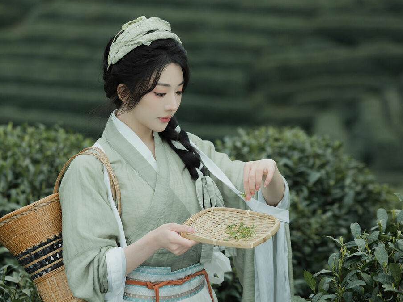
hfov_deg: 14.1
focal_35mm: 140
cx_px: 170
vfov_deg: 10.6
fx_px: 1630
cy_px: 152
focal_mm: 125
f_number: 4
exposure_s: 1/800
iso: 400
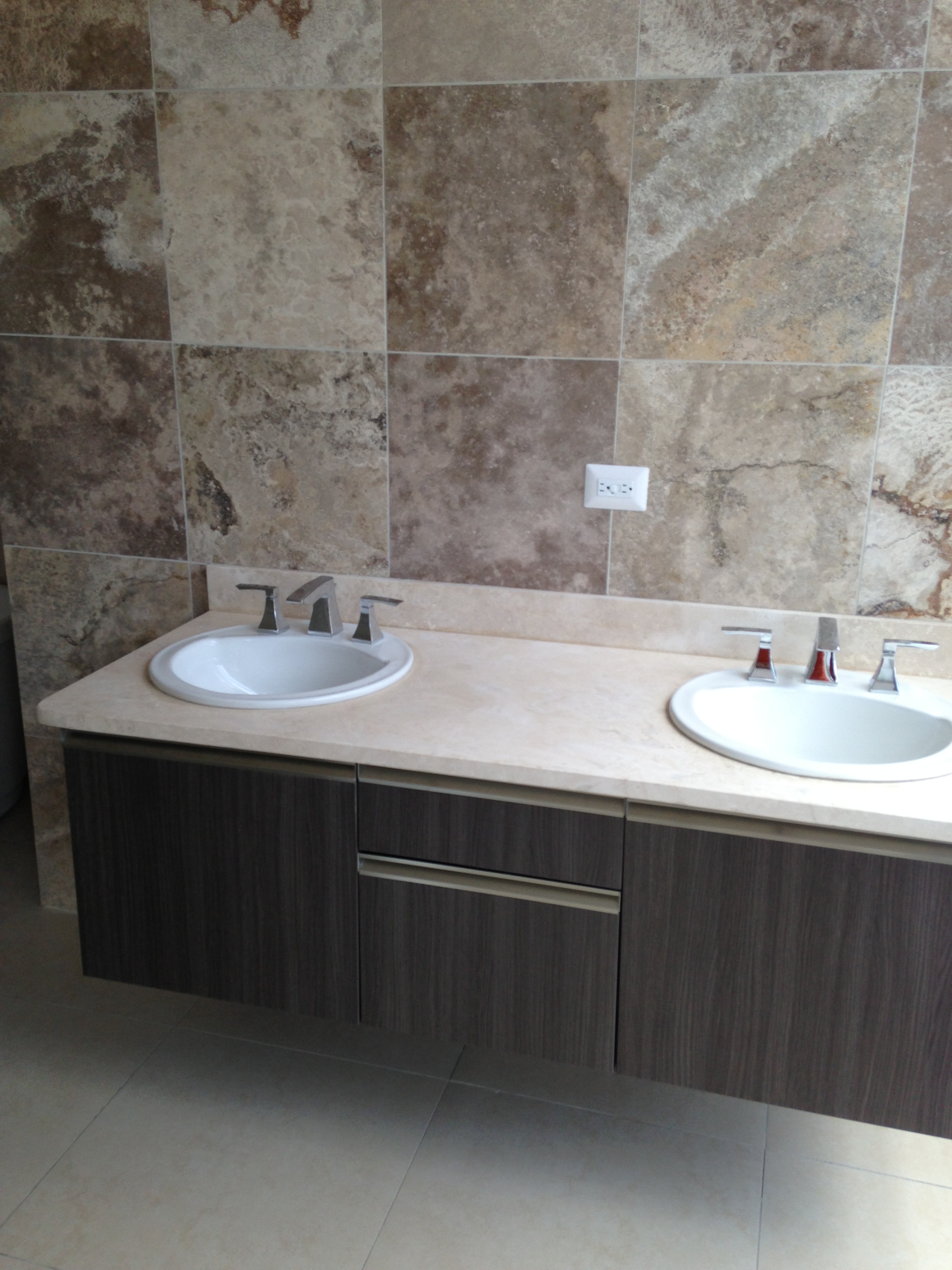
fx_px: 1210
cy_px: 635
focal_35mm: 33
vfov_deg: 55.4
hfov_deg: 42.9
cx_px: 476
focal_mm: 4.13
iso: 50
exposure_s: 1/152
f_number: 2.4
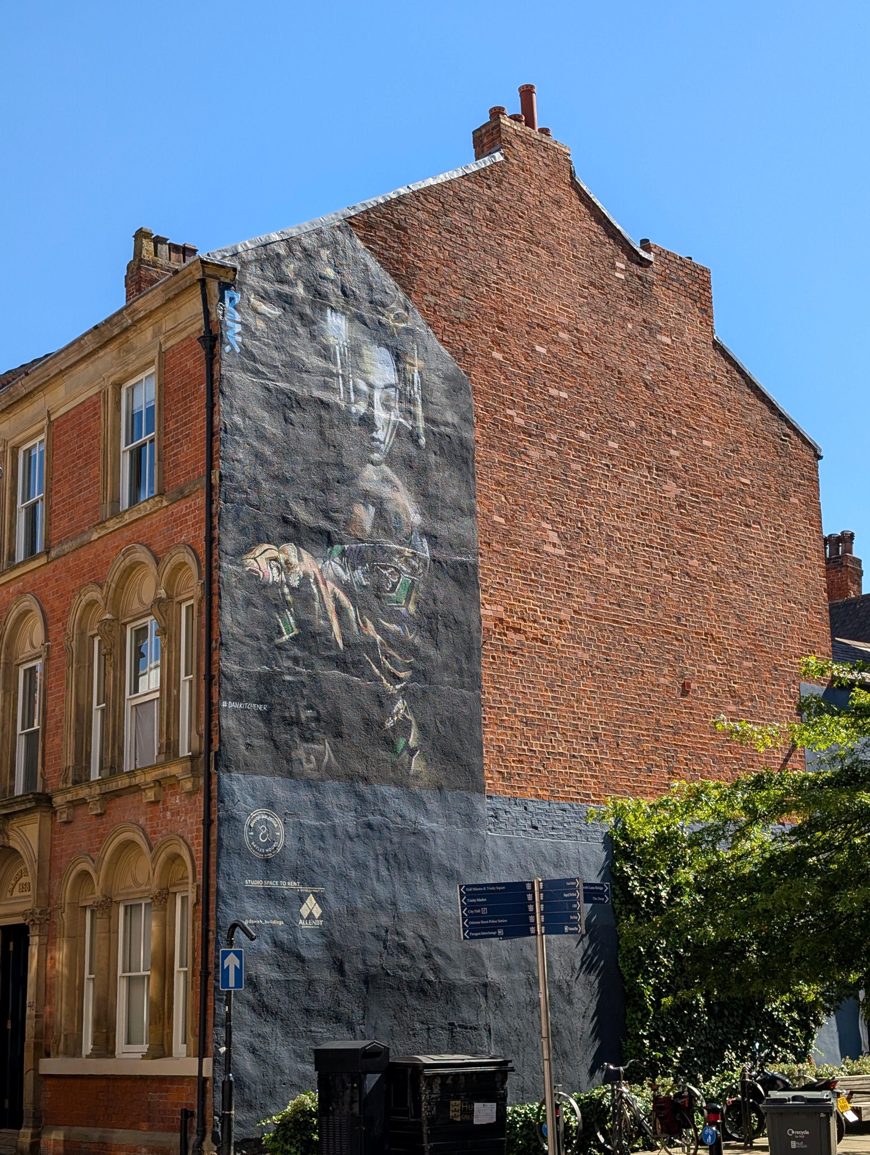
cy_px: 578
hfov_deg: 29.7
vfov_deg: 38.9
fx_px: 1638
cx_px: 435
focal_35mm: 49
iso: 22
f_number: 1.7
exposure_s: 1/776
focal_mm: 6.9
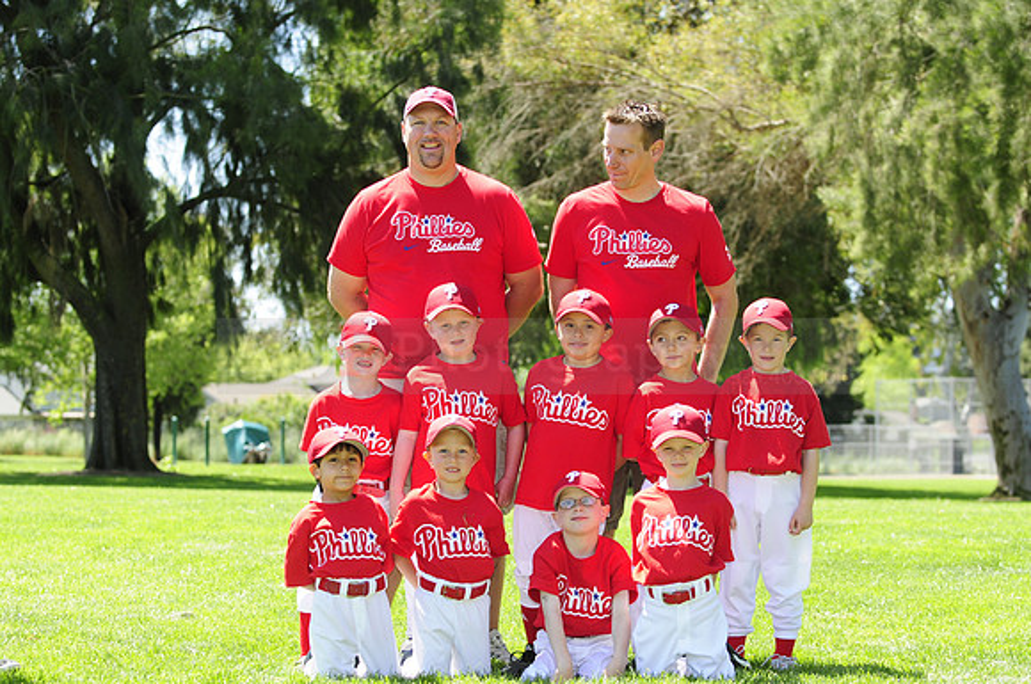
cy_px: 342
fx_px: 3003
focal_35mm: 105
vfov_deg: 13.0
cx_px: 516
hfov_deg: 19.5
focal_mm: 70
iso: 200
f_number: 4.5
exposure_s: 1/500
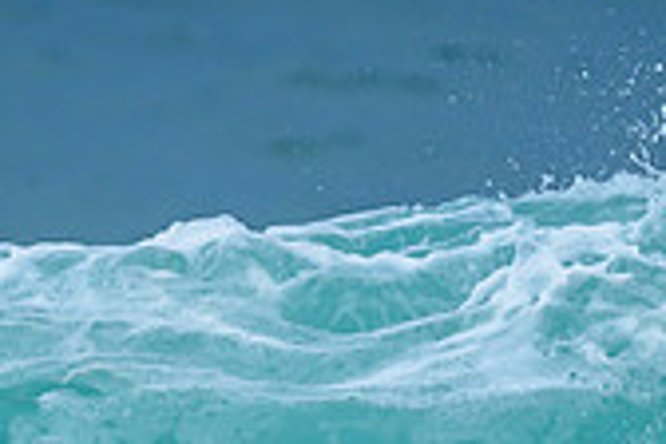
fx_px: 66336
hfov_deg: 0.6
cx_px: 561
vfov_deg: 0.4
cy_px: 692
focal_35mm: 3586
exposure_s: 1/2500
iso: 280
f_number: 6.3
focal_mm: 800
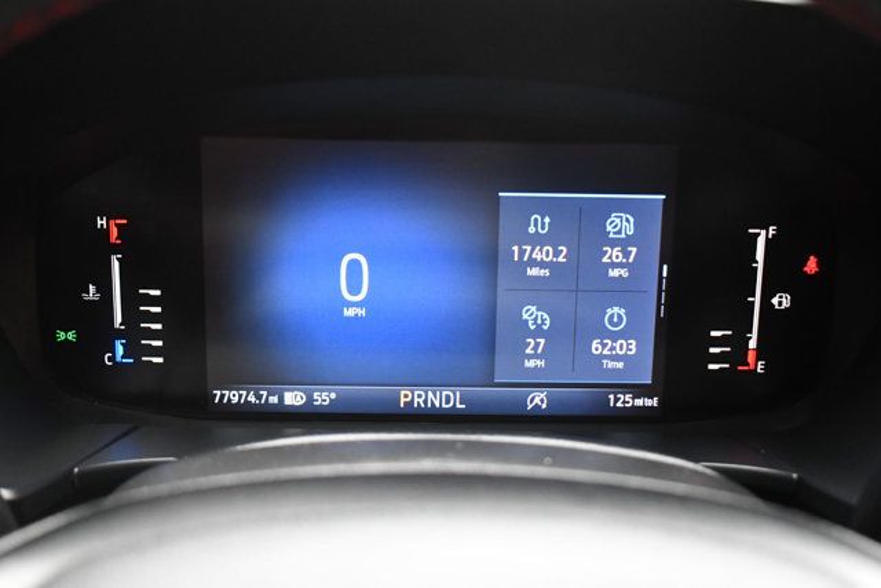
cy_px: 294
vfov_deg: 28.1
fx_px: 1175
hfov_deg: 41.1
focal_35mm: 48
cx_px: 440
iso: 3200
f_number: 4.5
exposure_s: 1/125
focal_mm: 32
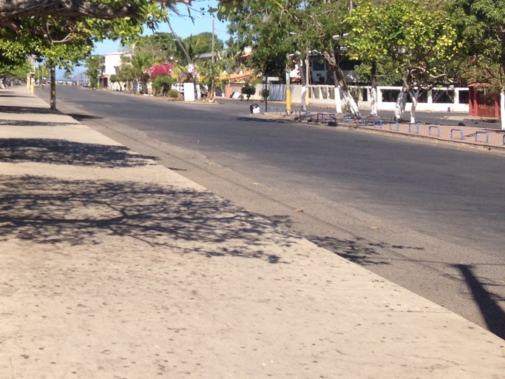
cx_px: -86
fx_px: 1196
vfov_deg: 17.6
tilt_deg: +0.7
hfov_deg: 22.2
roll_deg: -0.6
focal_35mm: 82
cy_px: -2
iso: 50
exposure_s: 1/1416
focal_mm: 4.28
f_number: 2.4
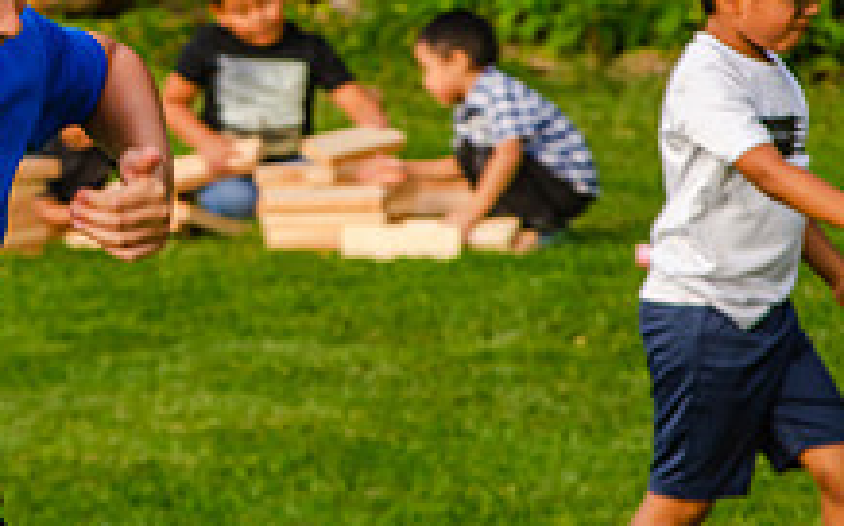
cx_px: -174
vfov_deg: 3.1
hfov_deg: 4.9
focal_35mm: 427
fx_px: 9817
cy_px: 27
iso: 200
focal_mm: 105
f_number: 7.1
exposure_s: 1/200
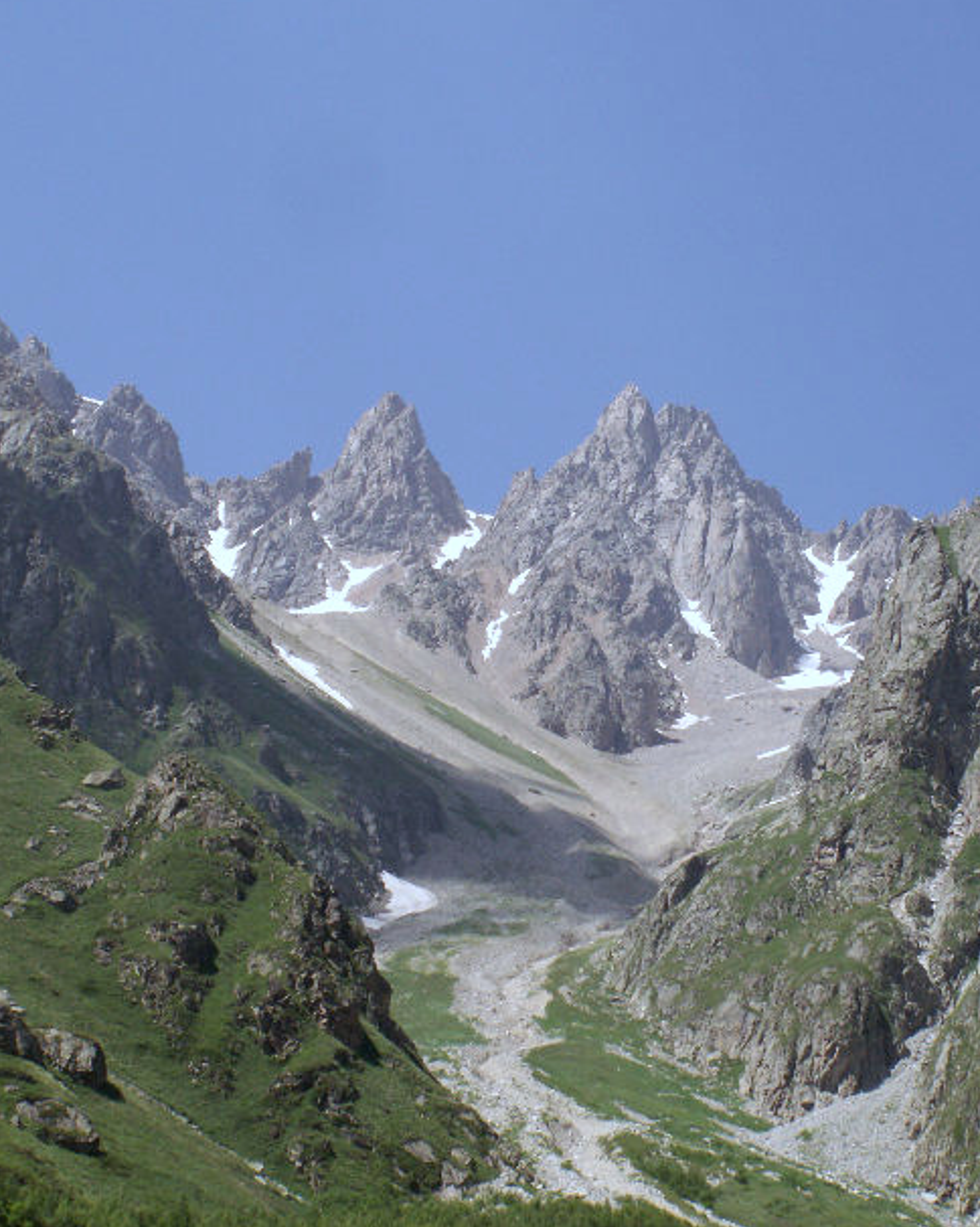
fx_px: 3557
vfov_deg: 19.6
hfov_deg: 15.7
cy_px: 601
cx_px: 553
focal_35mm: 98
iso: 50
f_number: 8
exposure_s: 1/200
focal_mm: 12.75
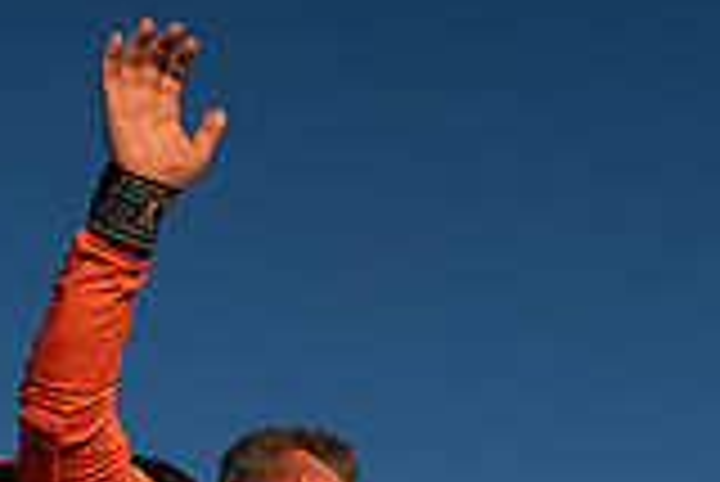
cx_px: 382
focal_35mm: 87
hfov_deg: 23.4
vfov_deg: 14.2
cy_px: 818
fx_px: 1742
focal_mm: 24
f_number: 8
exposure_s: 1/2000
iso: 1250
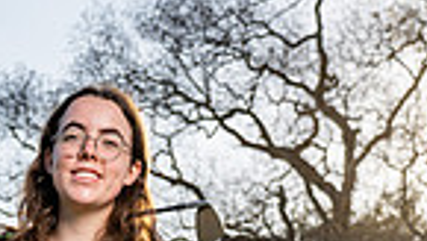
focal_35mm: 120
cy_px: 585
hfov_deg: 17.6
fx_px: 1360
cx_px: 47
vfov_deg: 9.1
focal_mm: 37
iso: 100
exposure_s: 1/800
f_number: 4
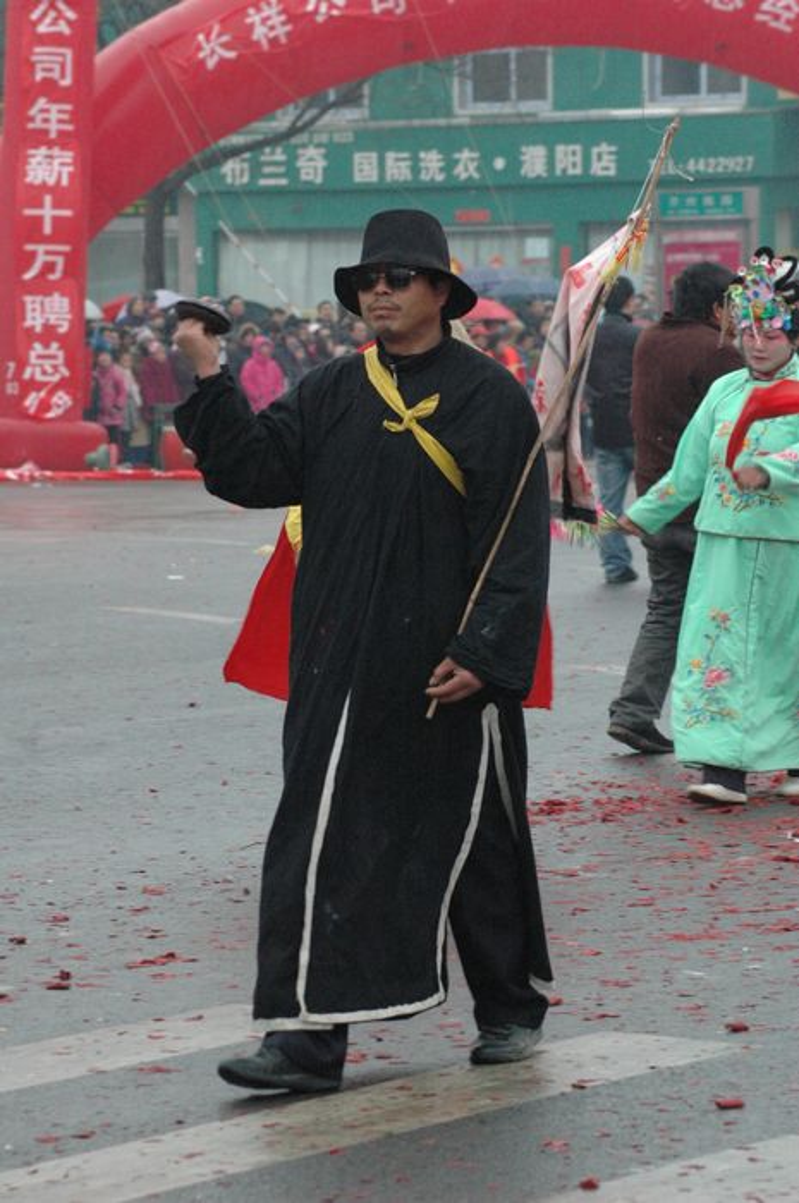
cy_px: 602
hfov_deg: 9.1
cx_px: 400
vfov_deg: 13.7
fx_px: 5006
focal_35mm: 150
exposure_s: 1/100
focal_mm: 100
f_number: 6.3
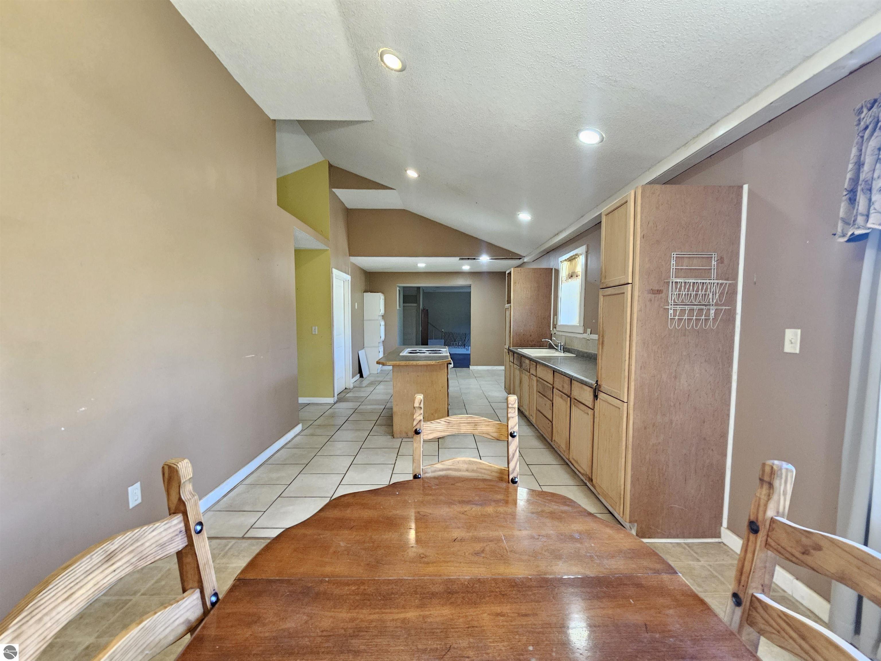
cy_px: 330
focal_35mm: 13
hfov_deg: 106.2
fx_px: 331
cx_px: 440
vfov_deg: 89.9
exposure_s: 1/30
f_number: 2.2
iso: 400
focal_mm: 2.2
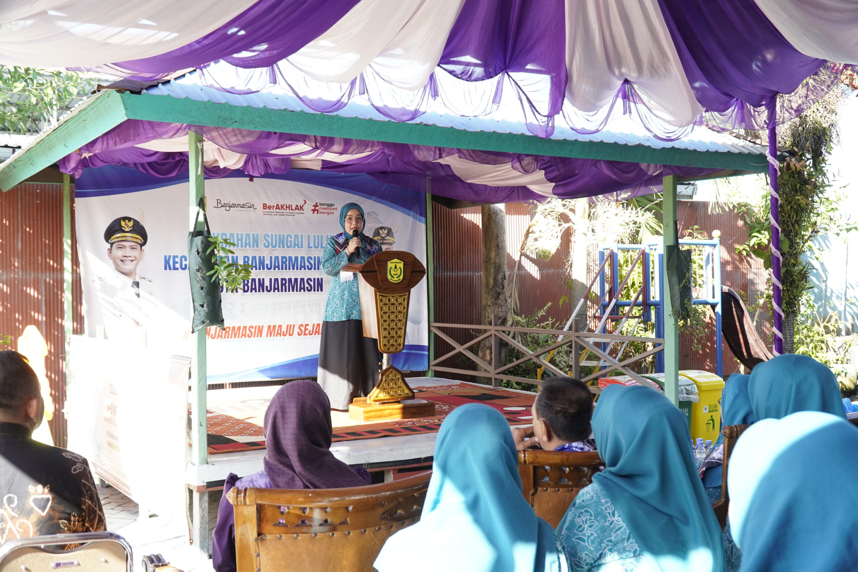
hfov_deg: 51.3
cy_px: 286
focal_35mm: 38
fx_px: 894
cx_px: 429
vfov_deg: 35.5
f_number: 4
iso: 500
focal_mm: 25
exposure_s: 1/320
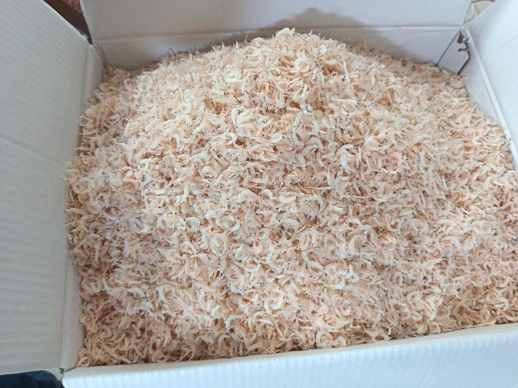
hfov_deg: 71.6
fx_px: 359
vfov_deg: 56.8
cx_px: 259
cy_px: 194
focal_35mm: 24
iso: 1416
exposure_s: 1/100
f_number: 1.75
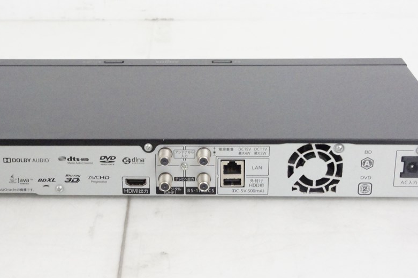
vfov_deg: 20.3
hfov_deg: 30.1
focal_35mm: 67
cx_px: 158
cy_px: 132
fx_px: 774
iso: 6400
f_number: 10
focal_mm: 29
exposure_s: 1/50
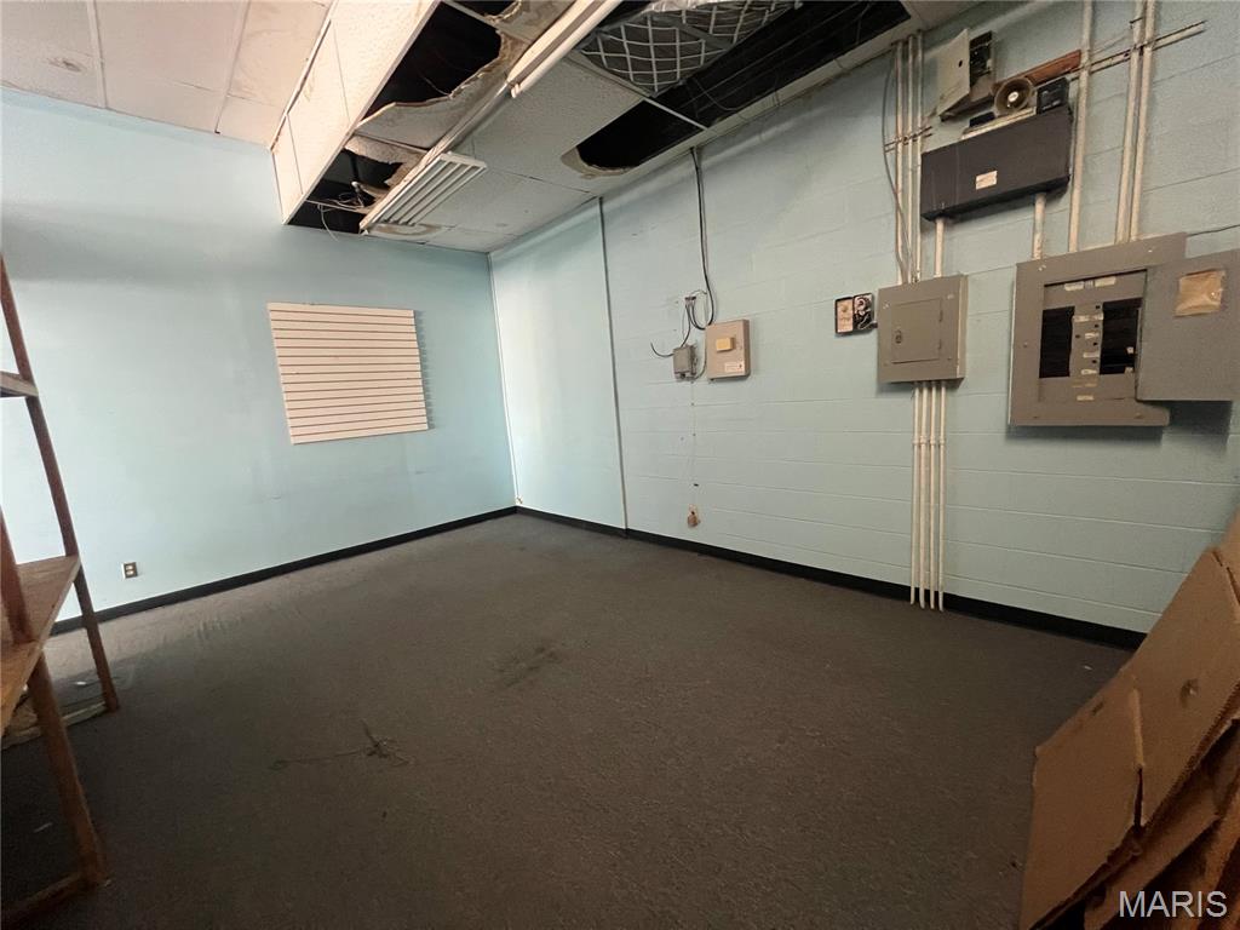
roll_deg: +5.1
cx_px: 620
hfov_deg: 106.2
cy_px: 465
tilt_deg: -9.1
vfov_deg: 89.9
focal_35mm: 13
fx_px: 466
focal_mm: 1.57
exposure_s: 1/60
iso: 640
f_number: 1.8
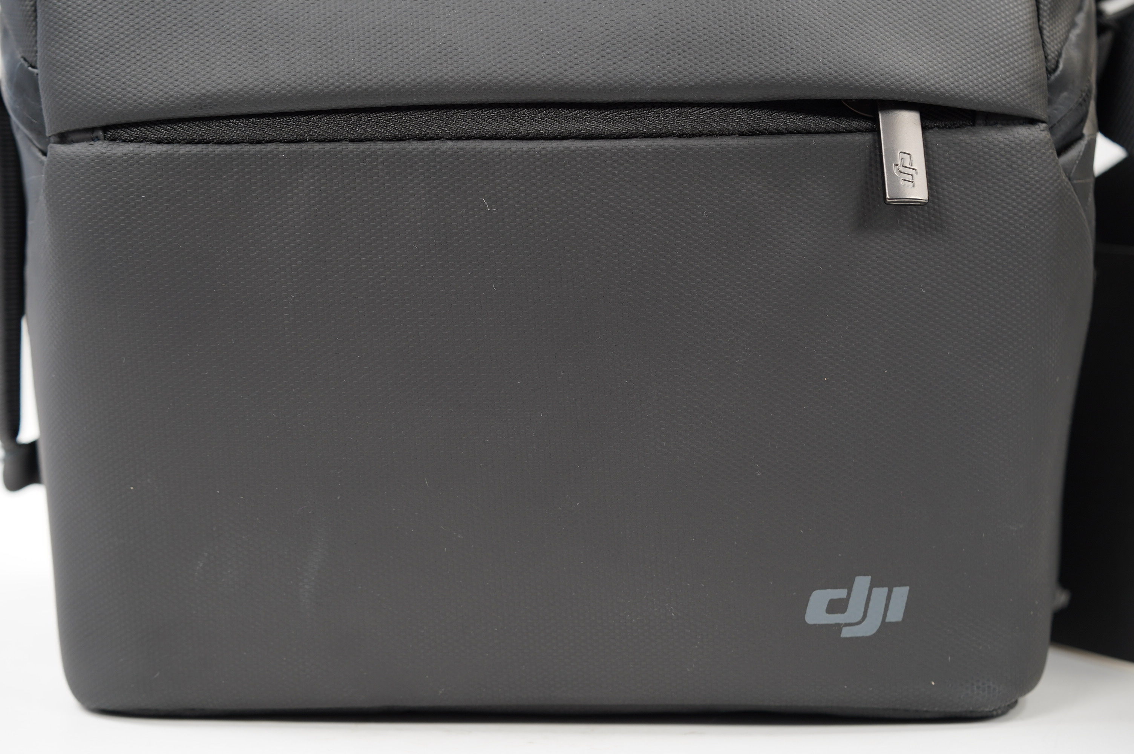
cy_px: 377
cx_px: 567
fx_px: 2832
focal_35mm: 90
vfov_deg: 15.2
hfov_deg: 22.6
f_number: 5.6
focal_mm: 90
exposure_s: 1/5
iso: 200
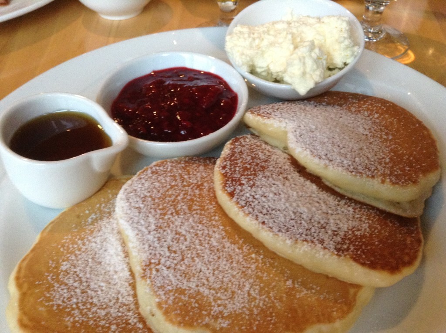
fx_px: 424
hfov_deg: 55.4
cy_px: 166
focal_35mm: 33
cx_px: 223
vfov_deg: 42.8
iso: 250
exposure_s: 1/20
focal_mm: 3.3
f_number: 2.4
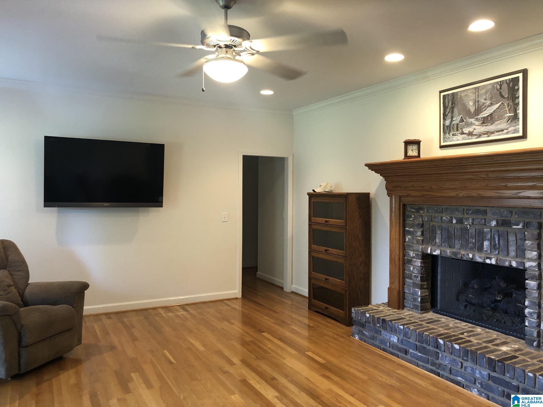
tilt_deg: -1.1
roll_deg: +0.1
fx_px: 439
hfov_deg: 63.4
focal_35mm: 28
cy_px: 204
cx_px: 272
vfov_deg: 49.7
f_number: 1.8
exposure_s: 1/15
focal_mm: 4
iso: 40
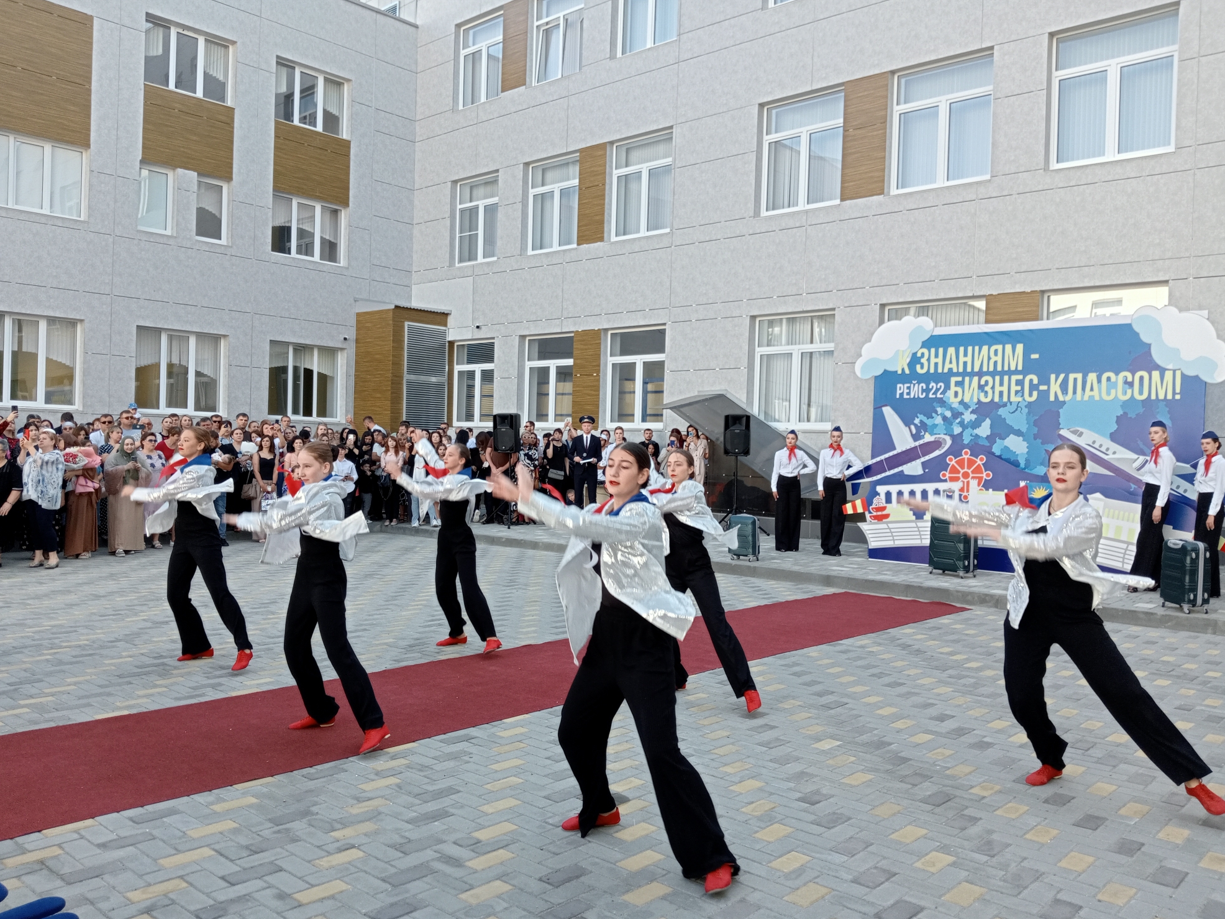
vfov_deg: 48.2
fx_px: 1026
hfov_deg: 61.7
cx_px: 604
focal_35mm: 29
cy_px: 467
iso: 114
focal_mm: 4.04
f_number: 1.8
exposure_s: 1/159
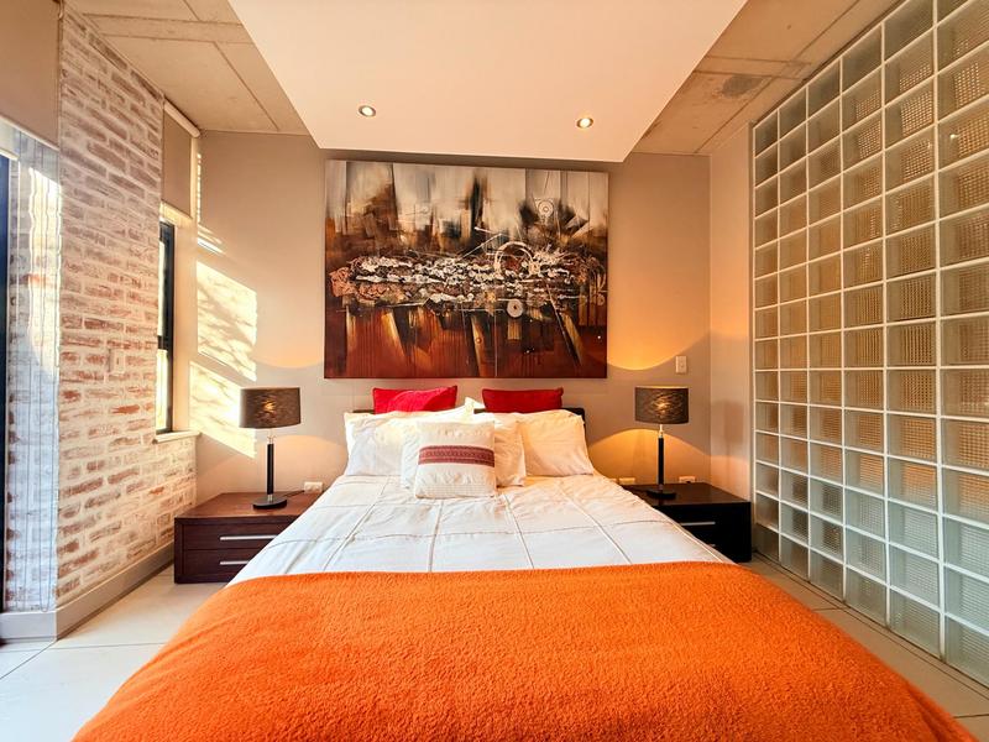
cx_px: 494
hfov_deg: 102.1
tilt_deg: +1.1
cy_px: 371
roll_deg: +0.7
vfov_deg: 85.7
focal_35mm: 14
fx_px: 400
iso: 160
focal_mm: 2.22
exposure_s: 1/100
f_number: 2.2
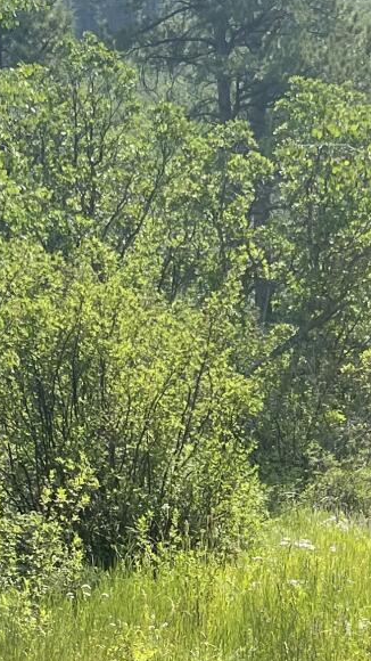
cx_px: 224
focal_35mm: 94
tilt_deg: +4.7
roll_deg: +0.7
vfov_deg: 22.0
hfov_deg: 12.9
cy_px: 639
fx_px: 1645
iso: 32
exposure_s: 1/1252
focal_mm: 5.1
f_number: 1.6
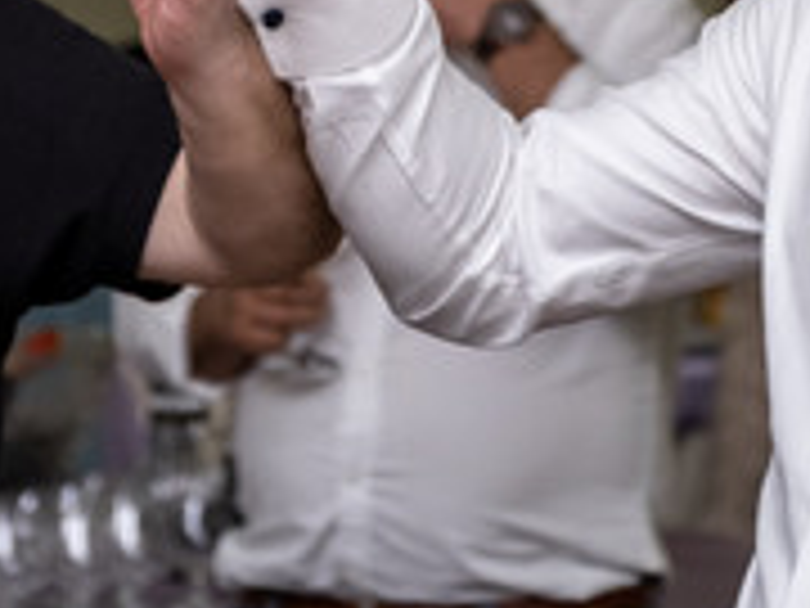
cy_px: -218
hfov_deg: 7.0
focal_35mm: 284
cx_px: 414
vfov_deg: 5.2
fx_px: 6645
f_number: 2.8
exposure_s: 1/160
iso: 1000
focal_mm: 55
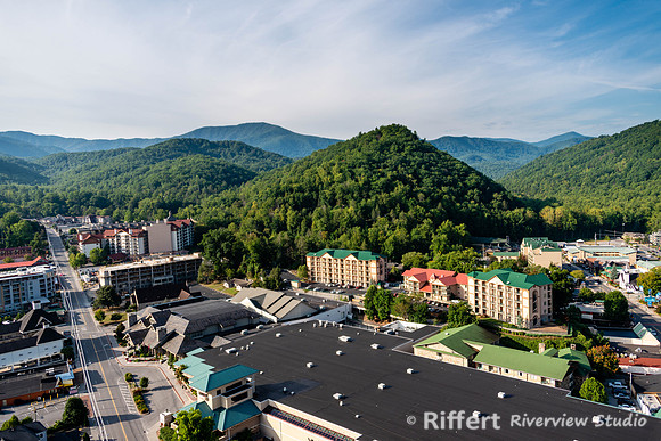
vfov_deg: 46.4
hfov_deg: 65.5
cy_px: 220
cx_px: 330
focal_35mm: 28
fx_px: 514
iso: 100
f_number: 3.5
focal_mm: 28
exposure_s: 1/800
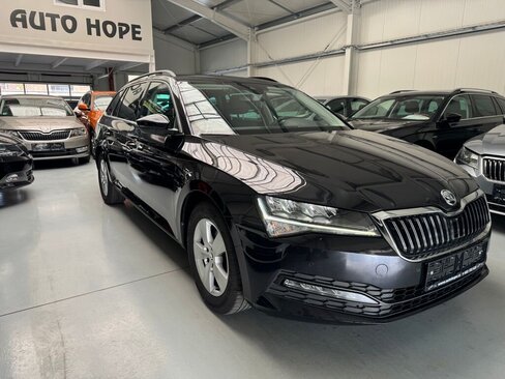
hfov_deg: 71.6
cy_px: 190
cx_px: 252
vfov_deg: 56.8
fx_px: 350
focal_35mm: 24
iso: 80
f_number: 1.78
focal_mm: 6.76
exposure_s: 1/121
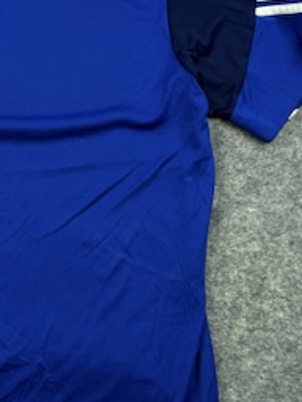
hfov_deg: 23.6
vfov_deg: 32.2
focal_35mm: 60
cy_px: 192
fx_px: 698
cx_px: 19
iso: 50
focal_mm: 6.76
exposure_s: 1/139
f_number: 1.78
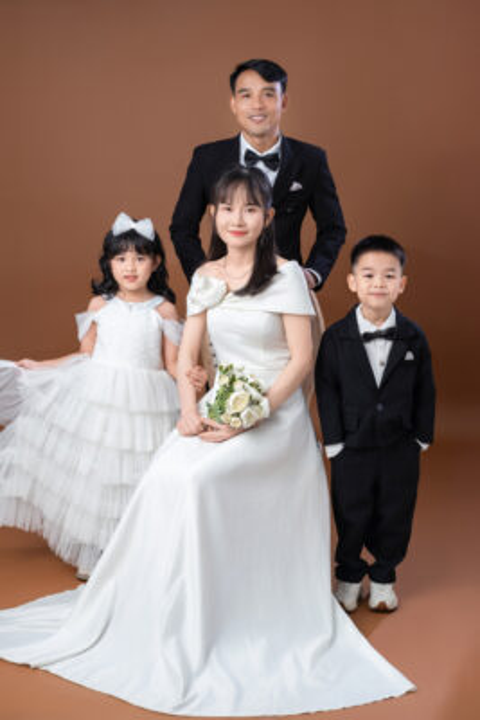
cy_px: 360
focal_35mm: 53
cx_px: 240
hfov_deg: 25.5
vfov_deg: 37.5
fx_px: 1059
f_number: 5
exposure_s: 1/180
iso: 500
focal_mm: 35
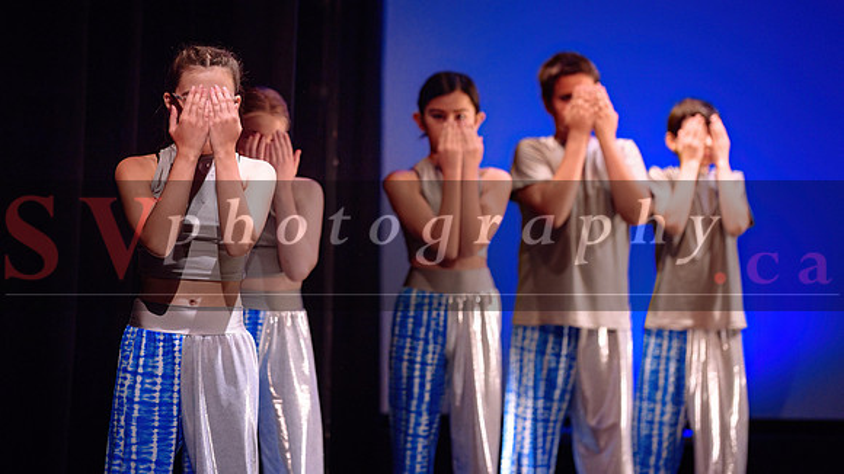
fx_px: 5280
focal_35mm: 236
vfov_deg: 5.1
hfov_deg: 9.1
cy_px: 143
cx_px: 373
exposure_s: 1/200
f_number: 2.8
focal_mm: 185
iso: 1600
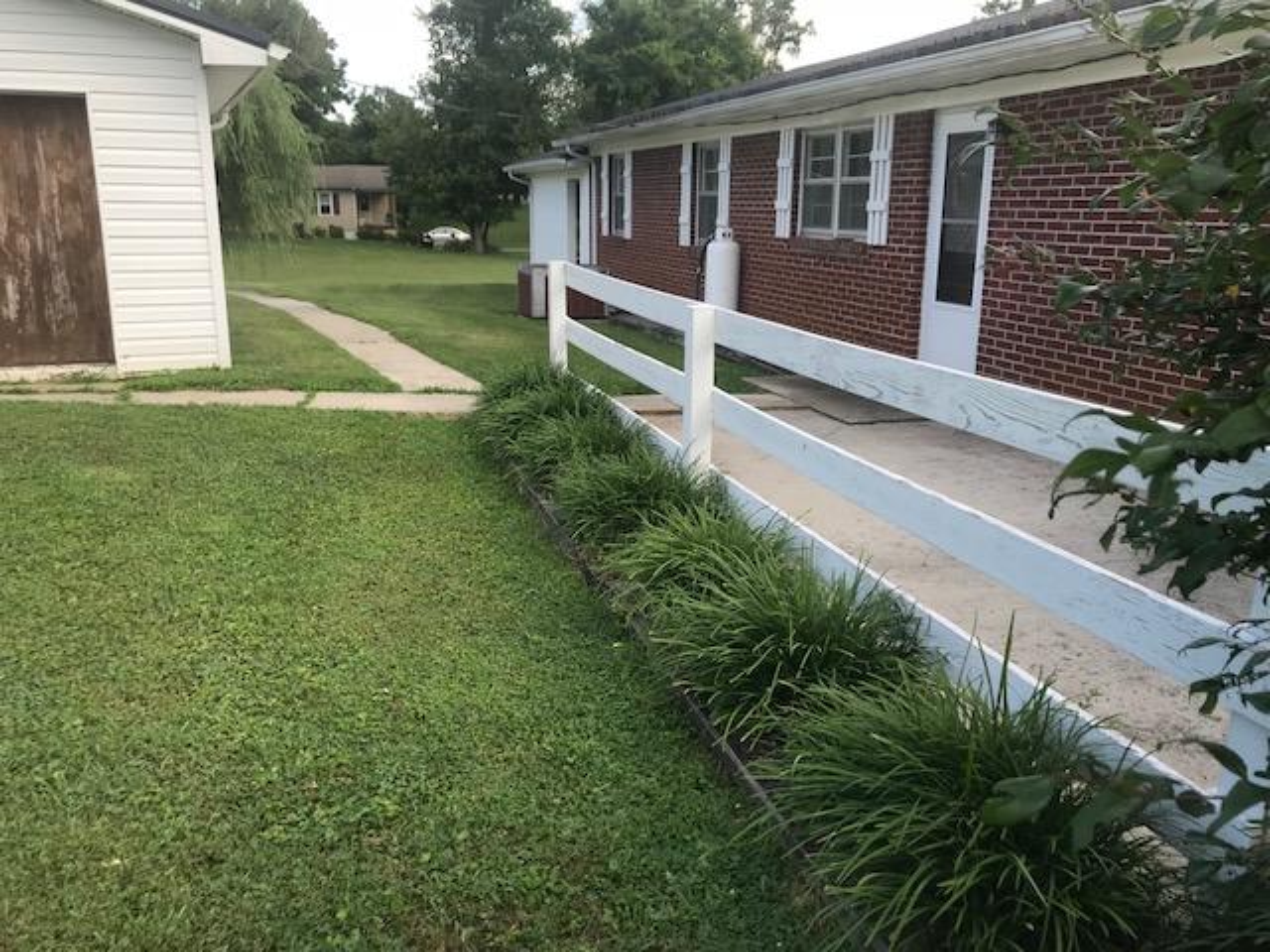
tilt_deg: -14.3
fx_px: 1027
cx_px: 635
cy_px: 476
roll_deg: +0.3
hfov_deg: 63.4
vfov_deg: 49.7
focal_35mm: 28
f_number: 1.8
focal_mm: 3.99
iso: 20
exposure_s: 1/356
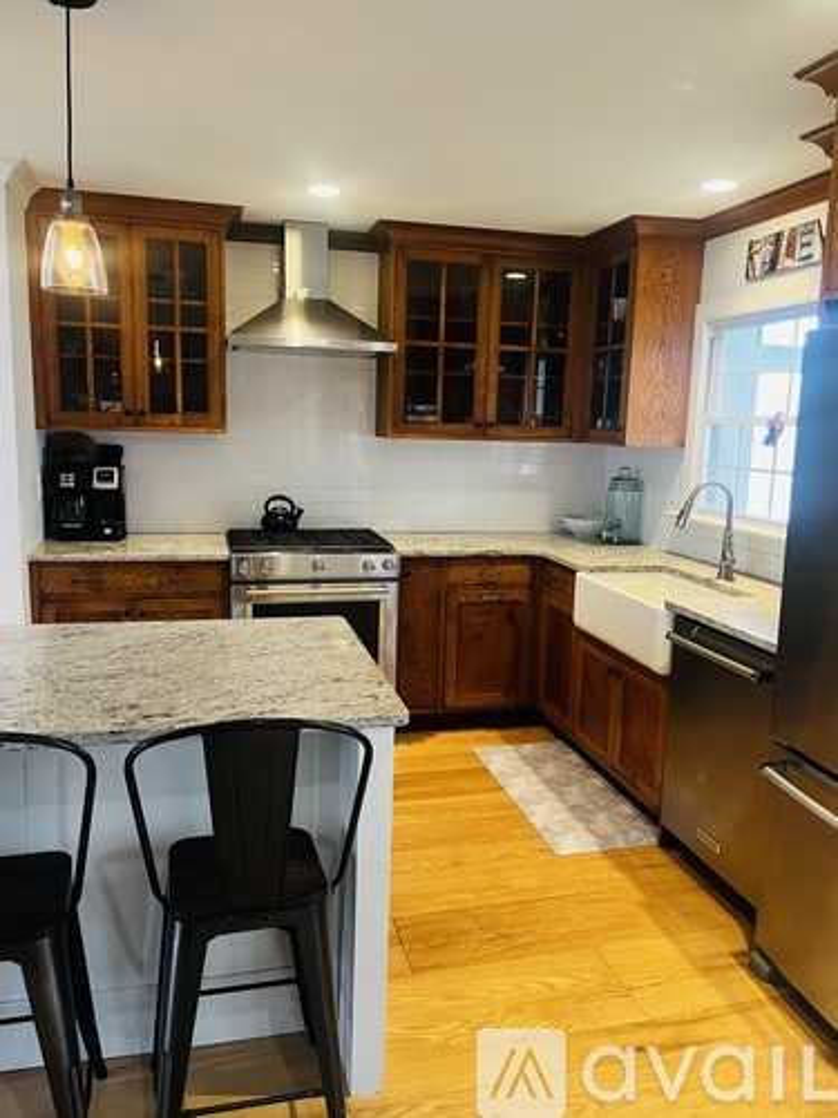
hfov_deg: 53.1
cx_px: 419
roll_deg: -1.9
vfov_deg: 67.3
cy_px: 559
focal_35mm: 26
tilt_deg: -8.6
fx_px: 839
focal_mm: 5.1
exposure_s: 1/60
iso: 200
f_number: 1.6
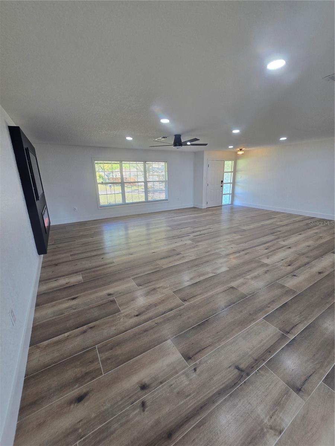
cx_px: 168
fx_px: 168
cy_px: 223
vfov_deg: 106.2
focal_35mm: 13
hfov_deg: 89.9
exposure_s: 1/60
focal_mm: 2.2
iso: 64
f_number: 2.2
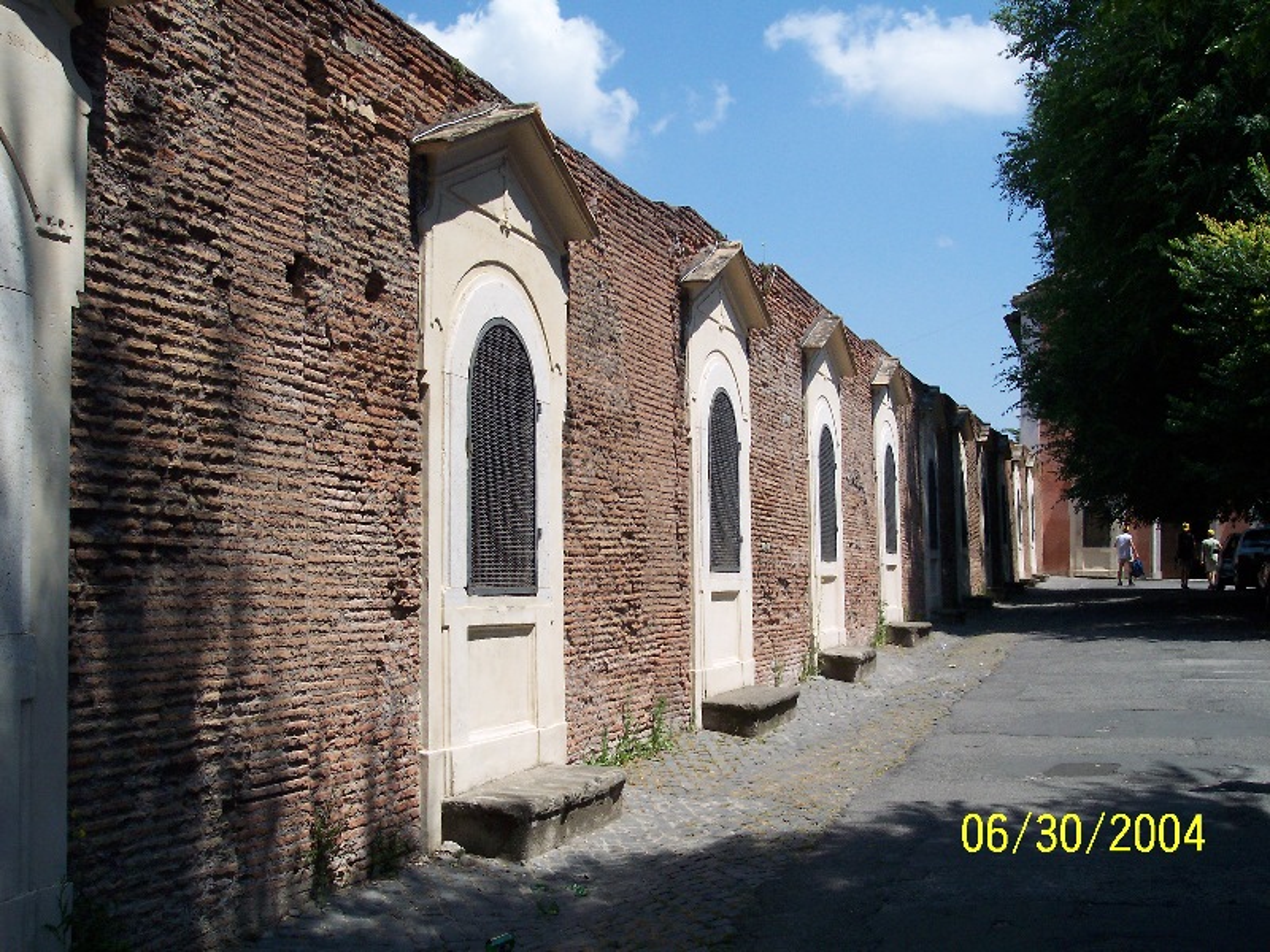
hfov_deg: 49.0
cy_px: 476
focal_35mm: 38
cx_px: 635
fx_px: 1394
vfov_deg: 37.7
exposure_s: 1/1000
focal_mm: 8
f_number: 4.8
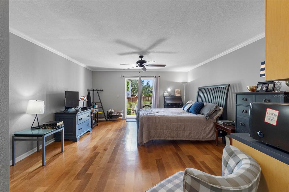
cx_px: 144
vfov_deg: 73.7
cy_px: 96
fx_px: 128
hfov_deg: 96.8
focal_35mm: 16
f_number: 11
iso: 1600
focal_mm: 16
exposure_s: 1/100
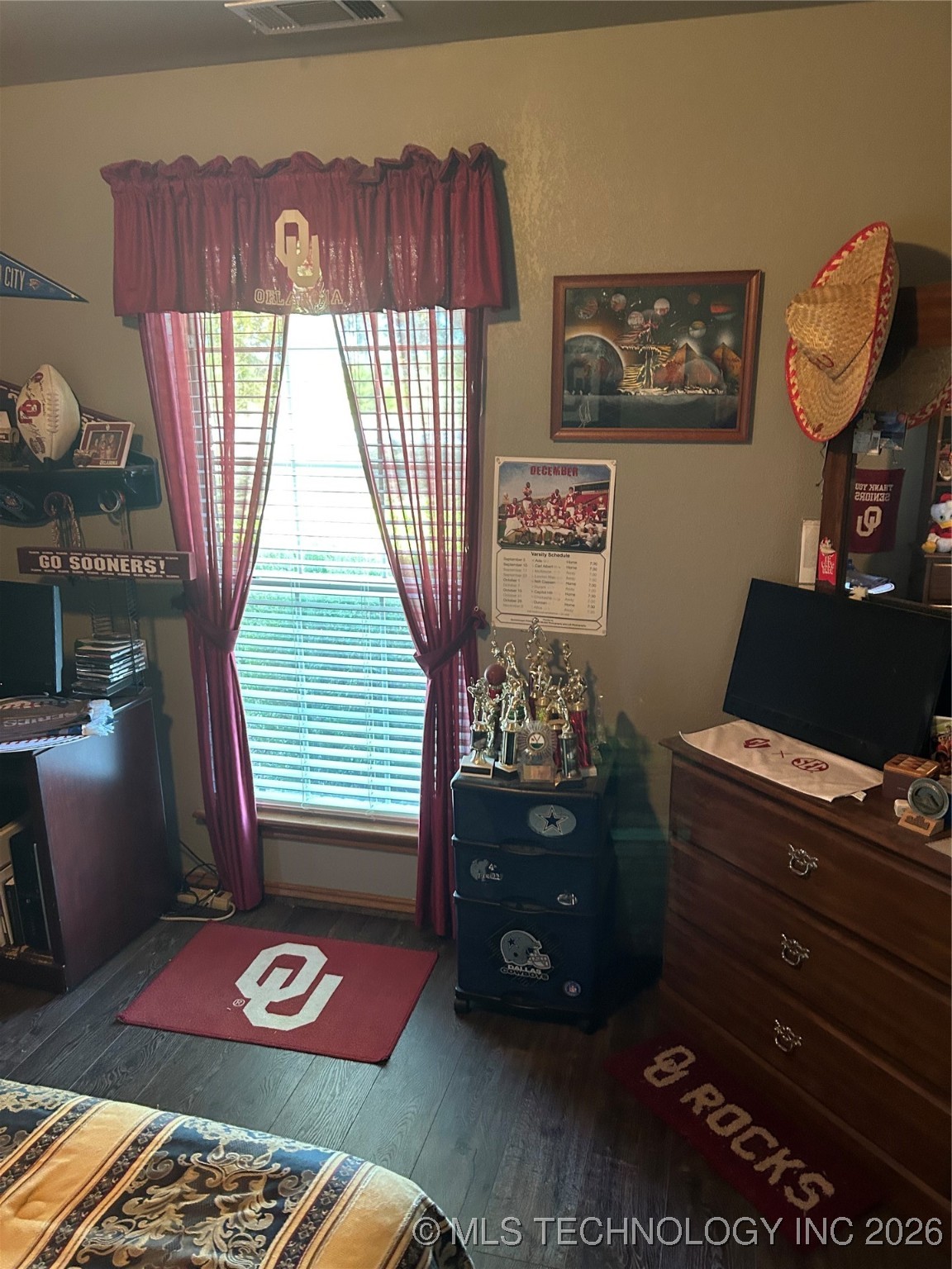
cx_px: 476
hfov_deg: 53.1
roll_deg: -2.3
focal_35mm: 26
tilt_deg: -14.7
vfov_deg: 67.3
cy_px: 634
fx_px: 953
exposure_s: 1/60
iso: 320
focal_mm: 5.7
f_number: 1.5
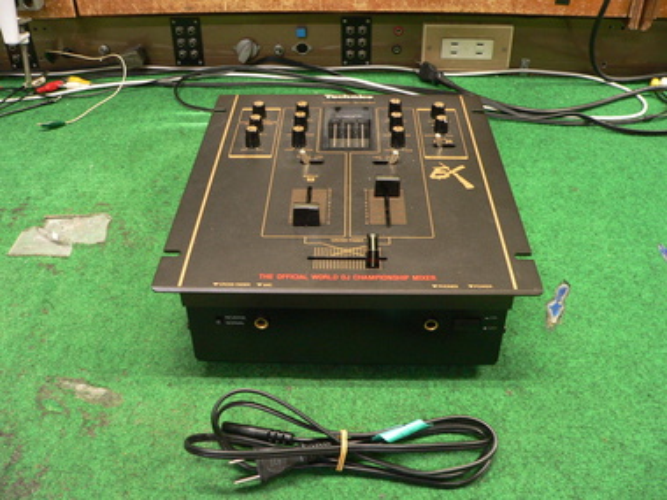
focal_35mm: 36
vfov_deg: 39.7
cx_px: 334
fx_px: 694
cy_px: 250
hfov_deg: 51.4
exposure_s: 1/8
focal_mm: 6
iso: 200
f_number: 2.8
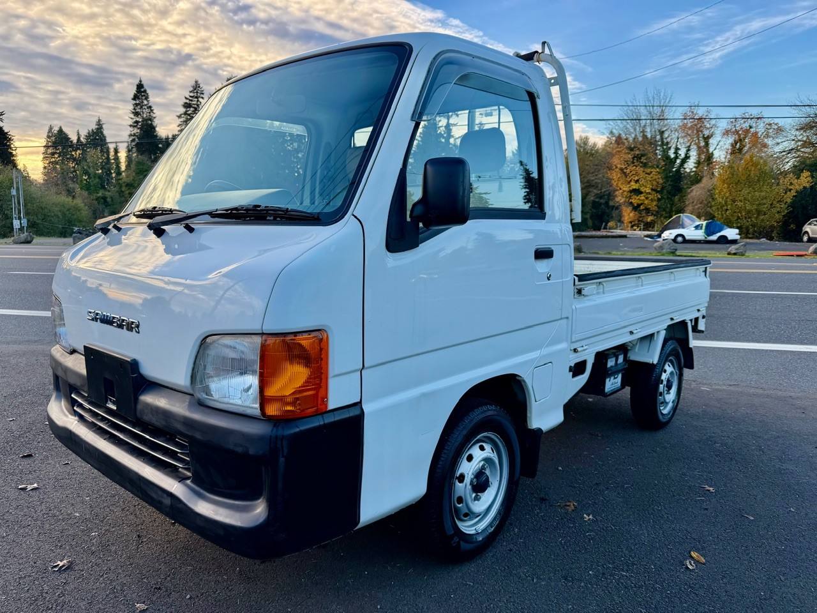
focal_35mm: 24
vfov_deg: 56.8
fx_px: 566
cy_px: 306
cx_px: 408
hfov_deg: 71.6
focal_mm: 6.76
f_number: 1.78
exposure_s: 1/689
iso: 80
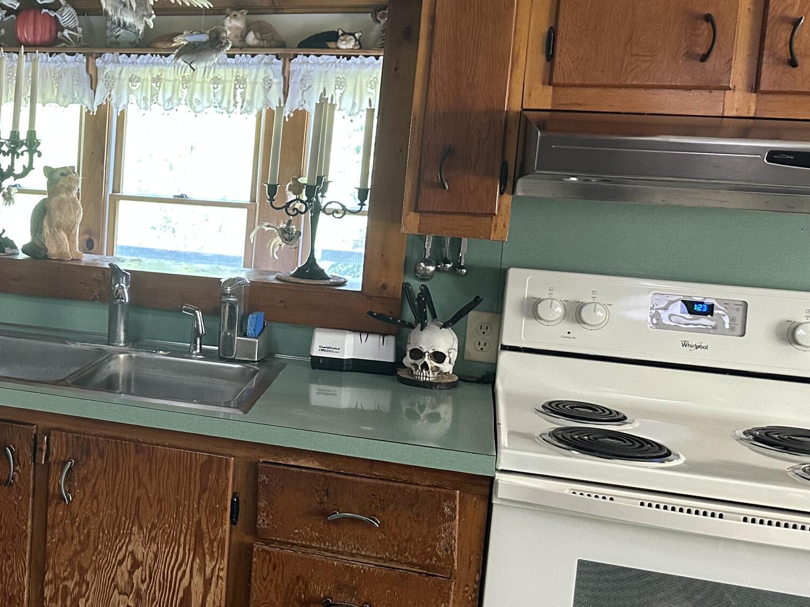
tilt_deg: -6.5
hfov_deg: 35.8
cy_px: 247
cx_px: 1
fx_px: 1123
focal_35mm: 48
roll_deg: -2.8
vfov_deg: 30.2
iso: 320
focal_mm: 6.86
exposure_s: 1/60
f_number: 1.78
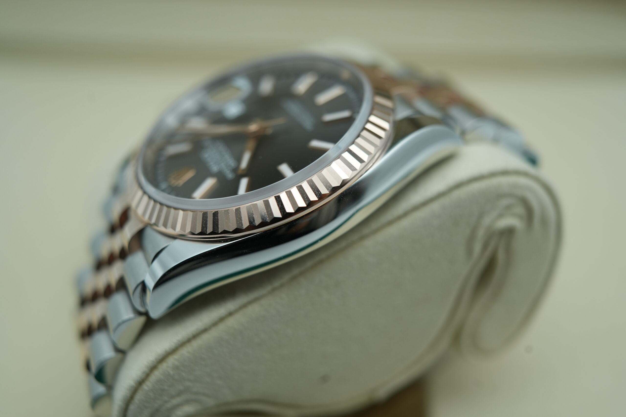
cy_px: 208
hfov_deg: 54.4
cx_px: 313
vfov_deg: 37.9
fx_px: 609
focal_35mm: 35
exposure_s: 1/250
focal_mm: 35
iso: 400
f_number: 5
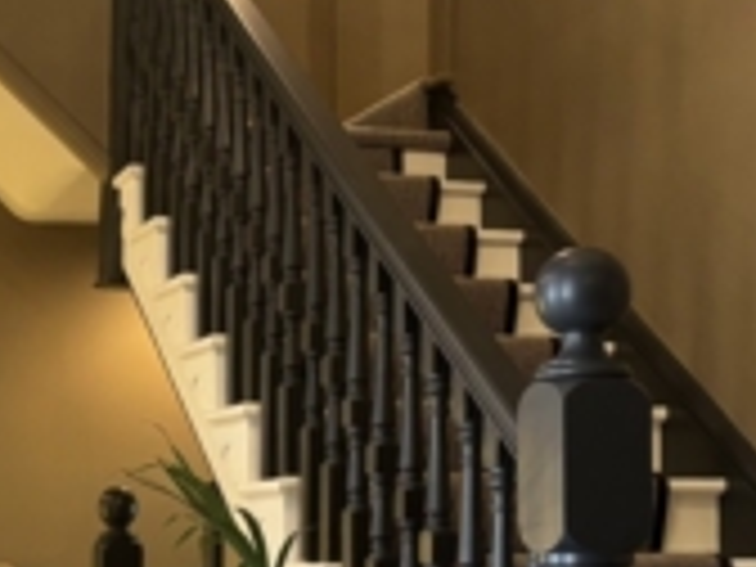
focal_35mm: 84
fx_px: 1835
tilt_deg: +1.2
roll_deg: +1.0
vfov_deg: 17.3
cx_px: 209
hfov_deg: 23.1
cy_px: 506
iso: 200
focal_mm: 5.96
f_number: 1.6
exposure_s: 1/50
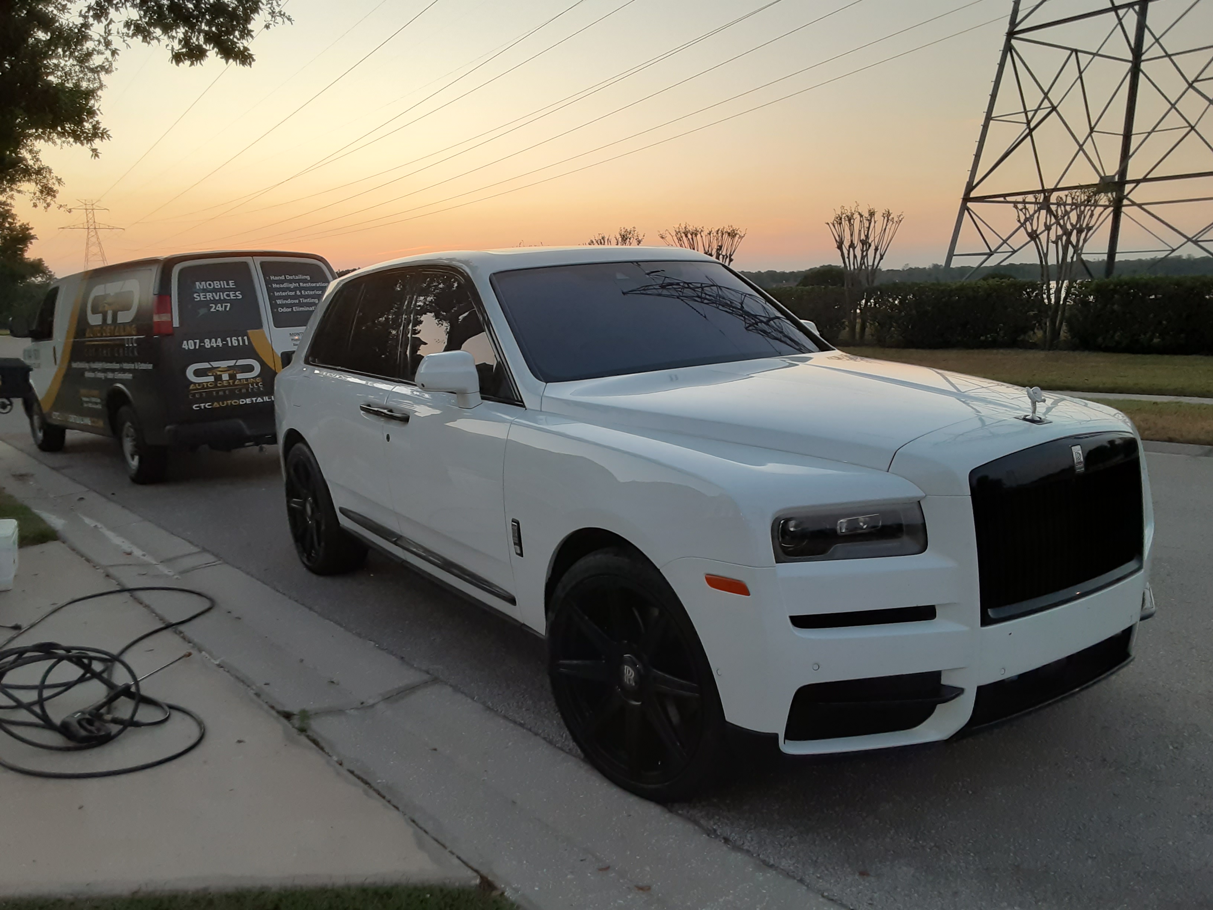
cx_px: 606
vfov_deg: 51.4
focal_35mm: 27
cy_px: 455
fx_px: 946
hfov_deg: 65.3
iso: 100
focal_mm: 2.91
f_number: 1.9
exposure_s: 1/60
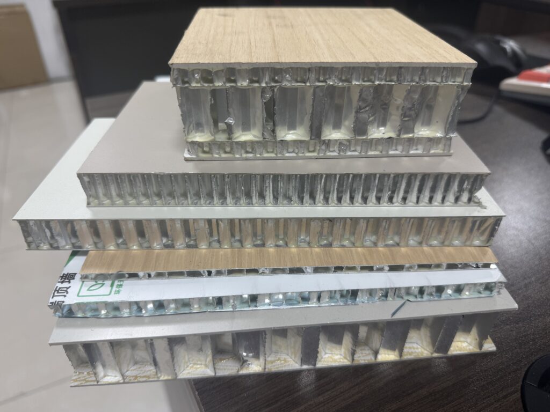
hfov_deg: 71.6
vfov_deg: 56.8
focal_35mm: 24
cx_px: 275
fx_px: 381
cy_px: 206
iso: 100
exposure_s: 1/100
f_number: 1.78
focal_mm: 6.76
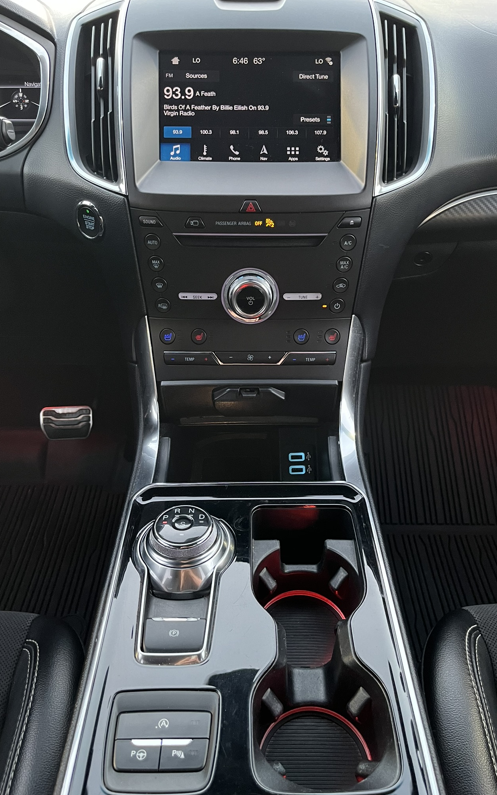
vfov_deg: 66.5
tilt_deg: -37.9
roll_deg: +0.6
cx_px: 254
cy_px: 399
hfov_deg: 44.5
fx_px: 607
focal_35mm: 28
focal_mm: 5.1
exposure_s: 1/30
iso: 500
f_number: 1.6
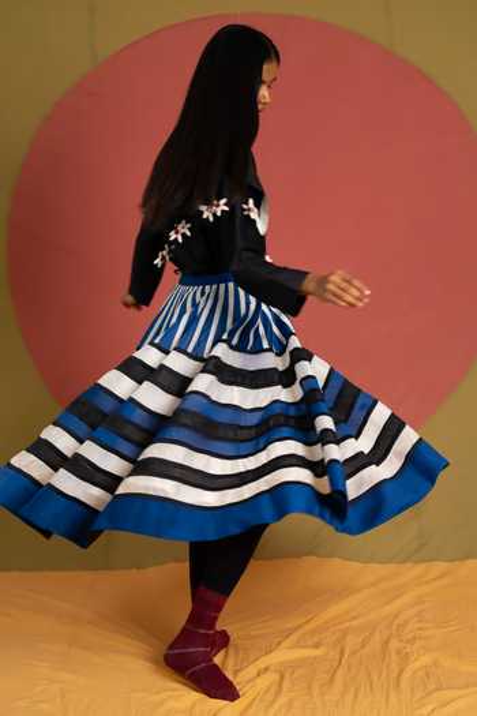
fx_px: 835
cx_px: 238
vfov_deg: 46.4
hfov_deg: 31.9
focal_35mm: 42
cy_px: 358
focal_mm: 42
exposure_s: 1/200
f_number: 2.8
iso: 1000
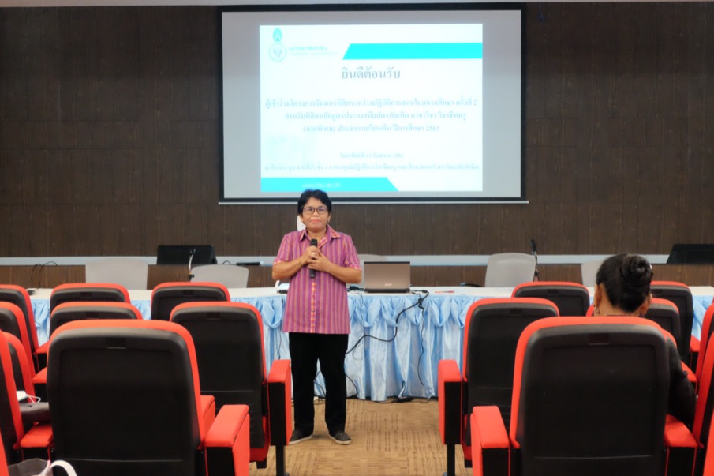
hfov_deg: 39.6
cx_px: 354
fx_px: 991
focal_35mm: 50
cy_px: 237
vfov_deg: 27.0
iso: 6400
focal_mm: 29.5
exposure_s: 1/110
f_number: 4.7
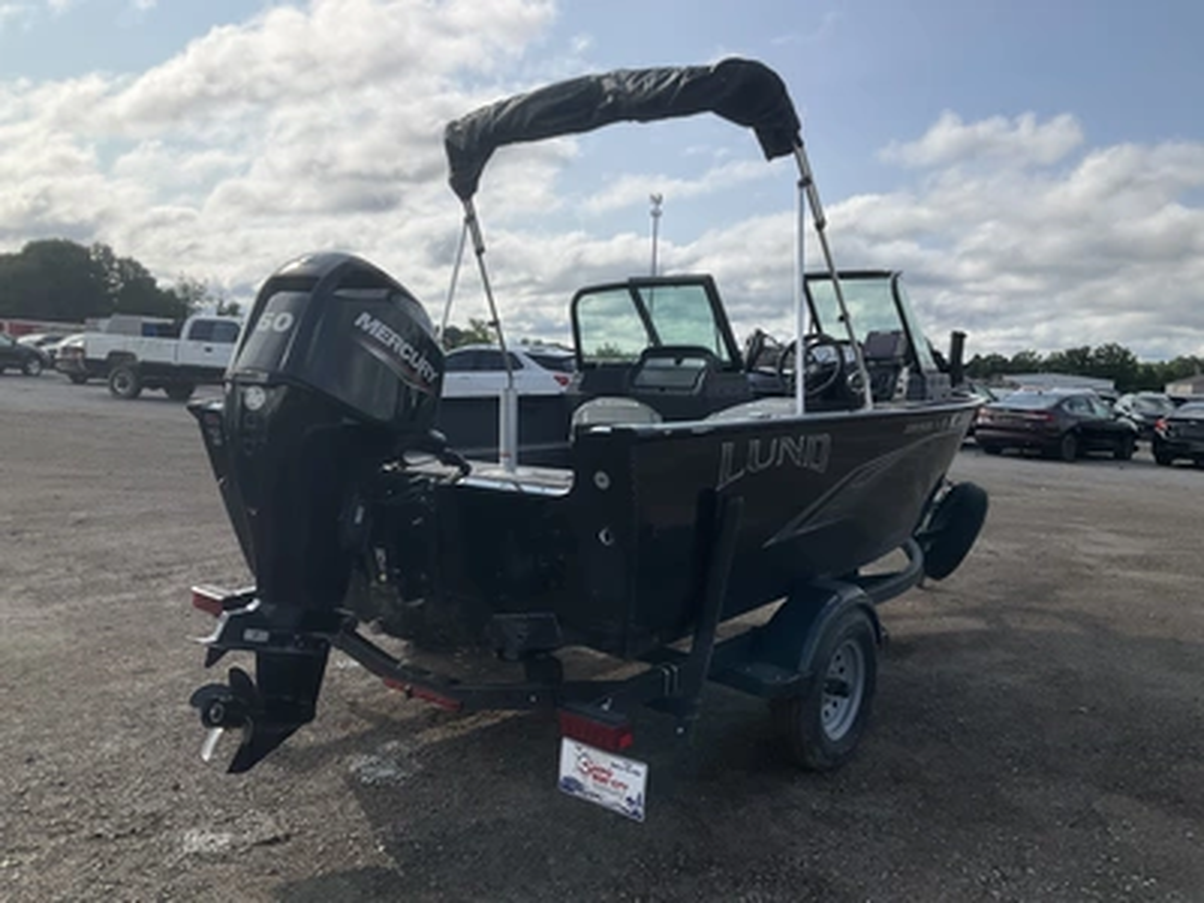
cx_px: 602
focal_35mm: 29
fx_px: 1009
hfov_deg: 61.7
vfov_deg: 48.2
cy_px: 452
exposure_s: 1/3125
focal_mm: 3
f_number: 1.8
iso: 25
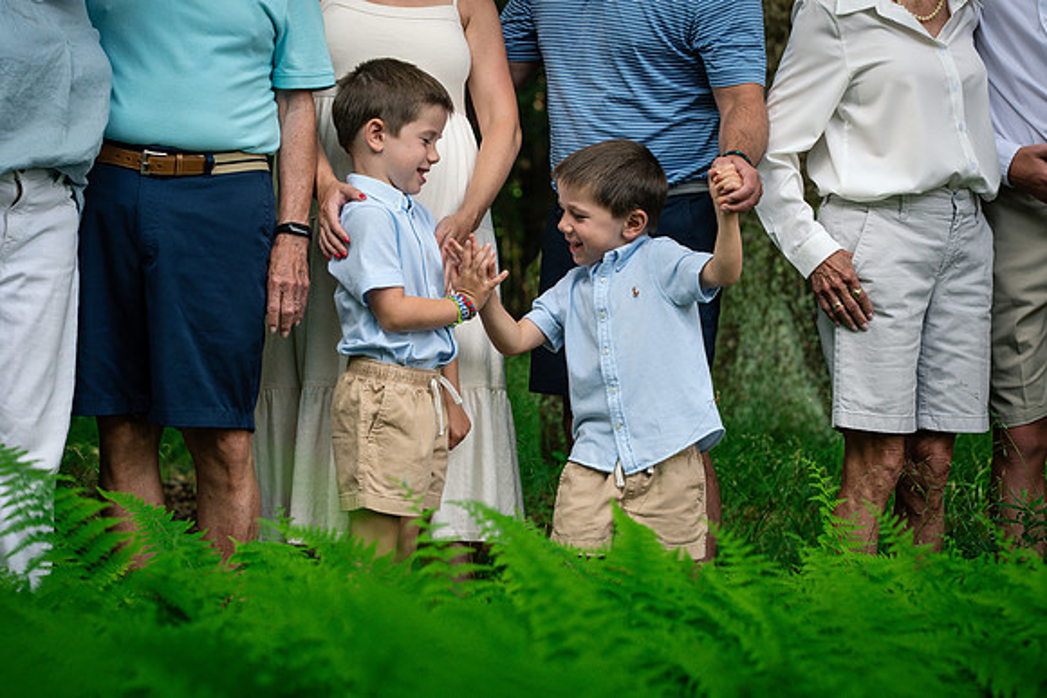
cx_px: 517
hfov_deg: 19.5
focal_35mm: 104
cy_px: 269
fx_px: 3039
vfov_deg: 13.1
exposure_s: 1/200
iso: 200
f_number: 4.5
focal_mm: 85
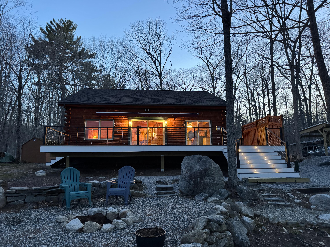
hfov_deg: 71.6
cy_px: 124
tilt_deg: +10.6
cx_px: 165
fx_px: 229
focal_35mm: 24
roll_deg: +0.2
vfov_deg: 56.8
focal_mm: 6.76
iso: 1250
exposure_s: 1/30
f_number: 1.78
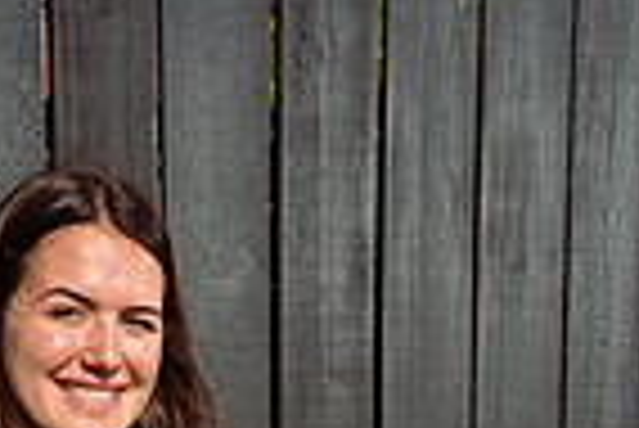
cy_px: 1000
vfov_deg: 8.1
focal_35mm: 158
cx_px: 117
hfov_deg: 12.9
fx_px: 2807
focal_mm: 50
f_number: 9
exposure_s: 1/250
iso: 50
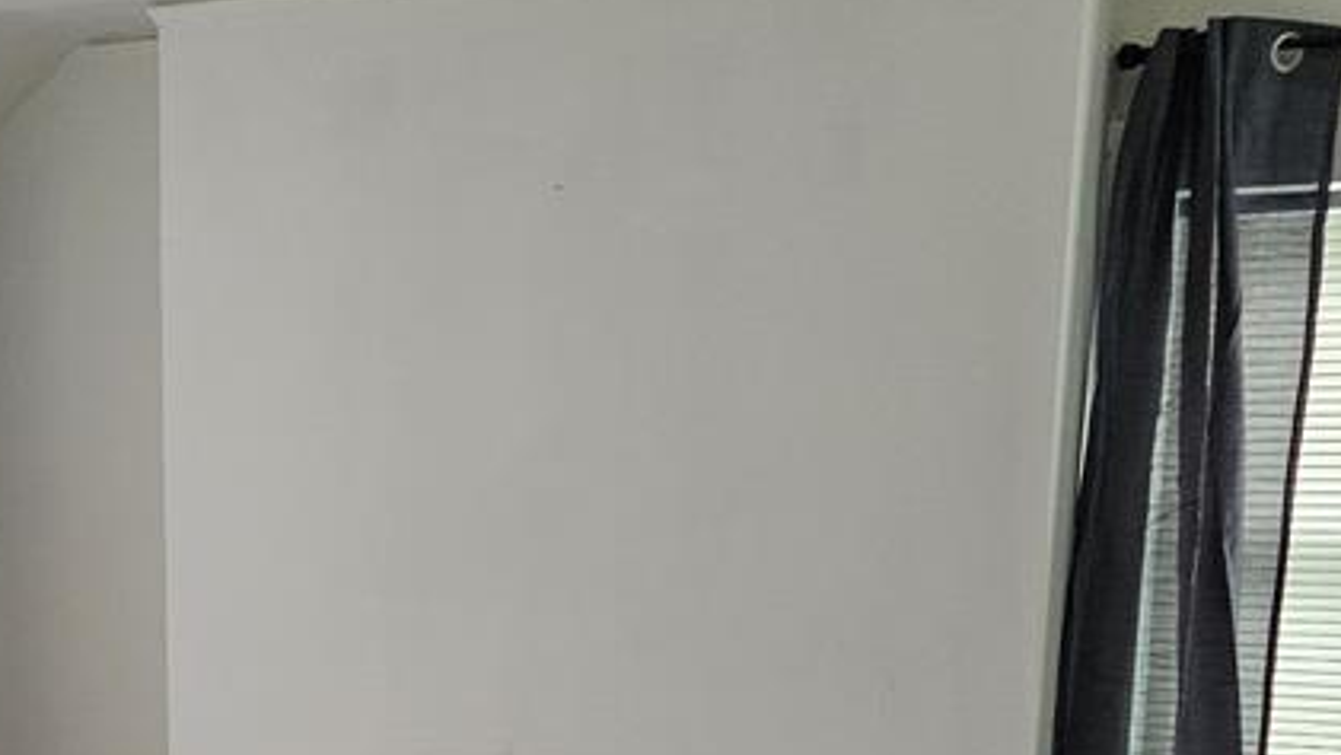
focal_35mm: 61
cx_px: 309
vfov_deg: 19.2
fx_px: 2169
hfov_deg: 33.5
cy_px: 742
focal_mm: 5.4
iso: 640
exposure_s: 1/120
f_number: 1.8
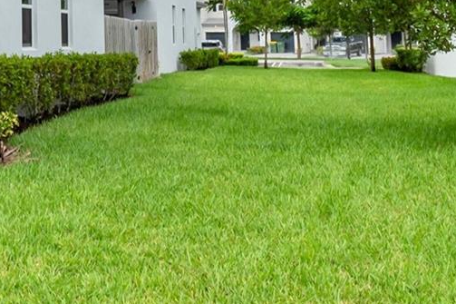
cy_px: -86
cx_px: -90
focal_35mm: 70
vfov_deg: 18.2
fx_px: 886
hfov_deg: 25.8
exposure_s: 1/100
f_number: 9
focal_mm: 15
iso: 100
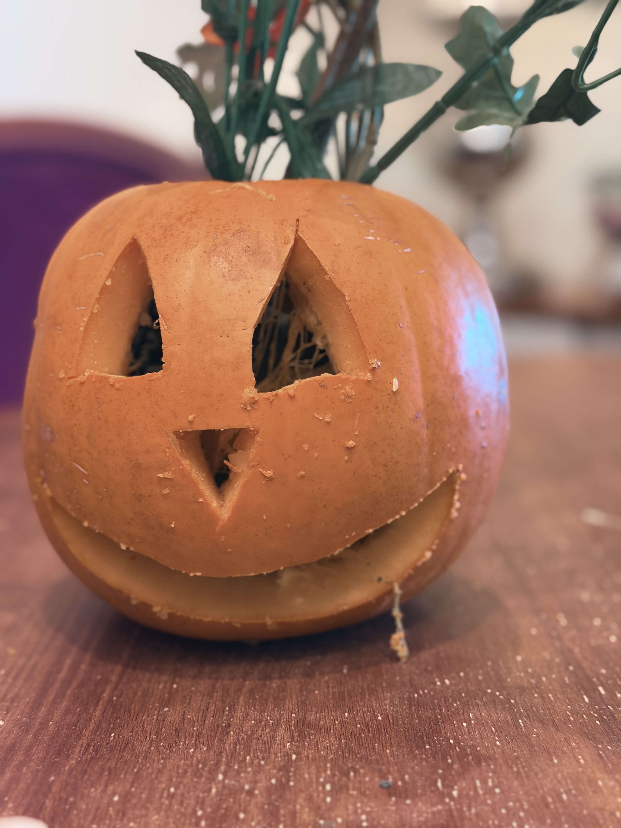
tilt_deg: -11.0
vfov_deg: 39.7
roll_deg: +1.3
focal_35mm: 48
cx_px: 310
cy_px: 414
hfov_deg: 30.3
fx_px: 1148
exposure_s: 1/50
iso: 200
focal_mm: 6.76
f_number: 1.78
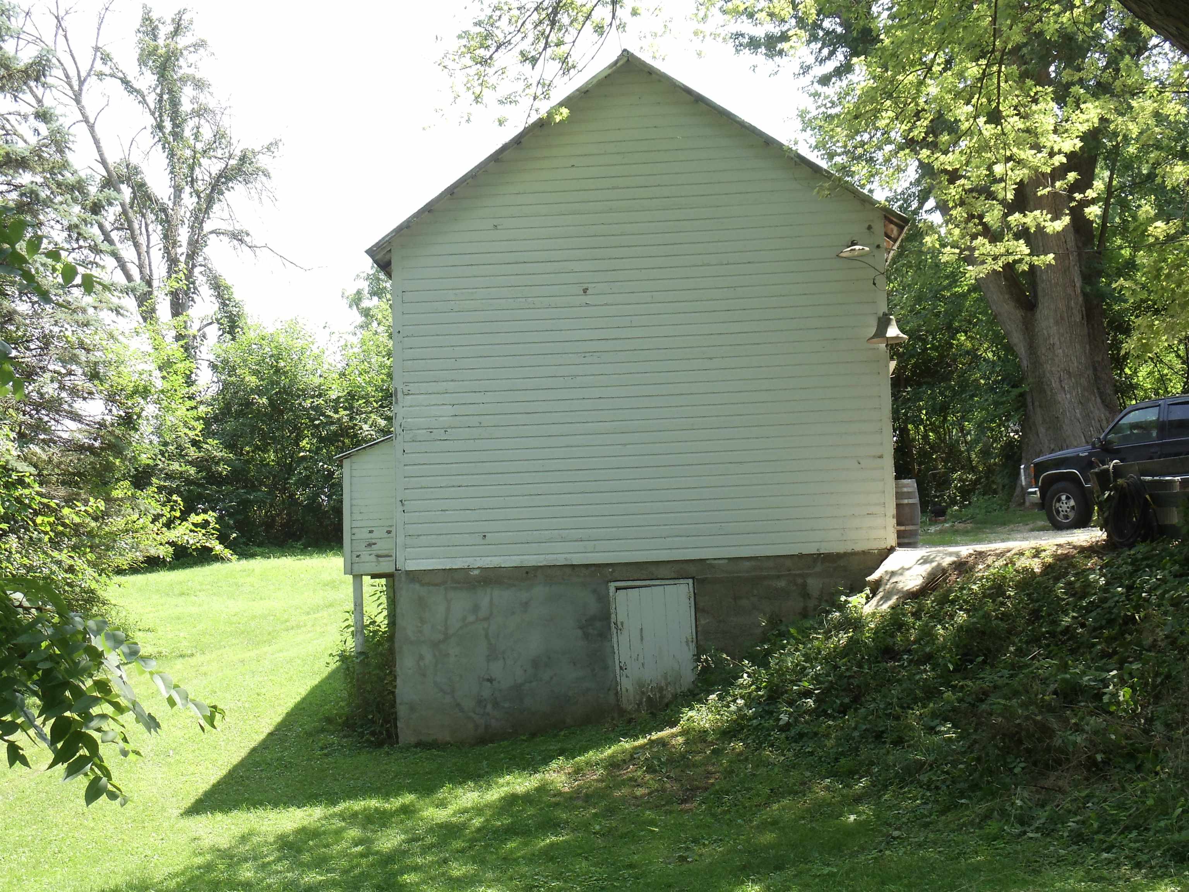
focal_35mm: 61
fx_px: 2095
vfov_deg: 24.0
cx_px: 594
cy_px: 446
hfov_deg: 31.7
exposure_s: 1/160
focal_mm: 8.3
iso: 100
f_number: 4.1
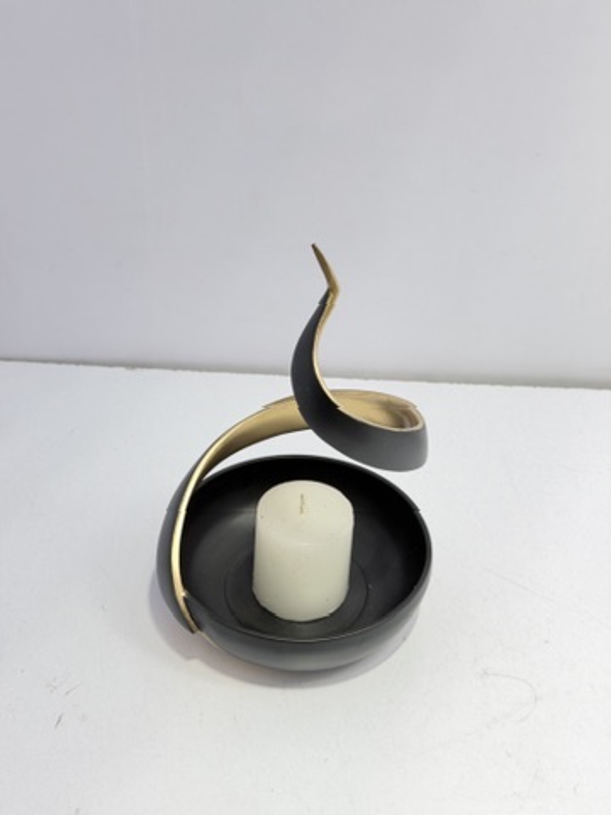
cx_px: 306
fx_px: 1130
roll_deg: -2.7
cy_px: 408
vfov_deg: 39.7
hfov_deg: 30.3
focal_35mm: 48
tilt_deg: -37.1
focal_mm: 6.76
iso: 64
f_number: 1.78
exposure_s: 1/50
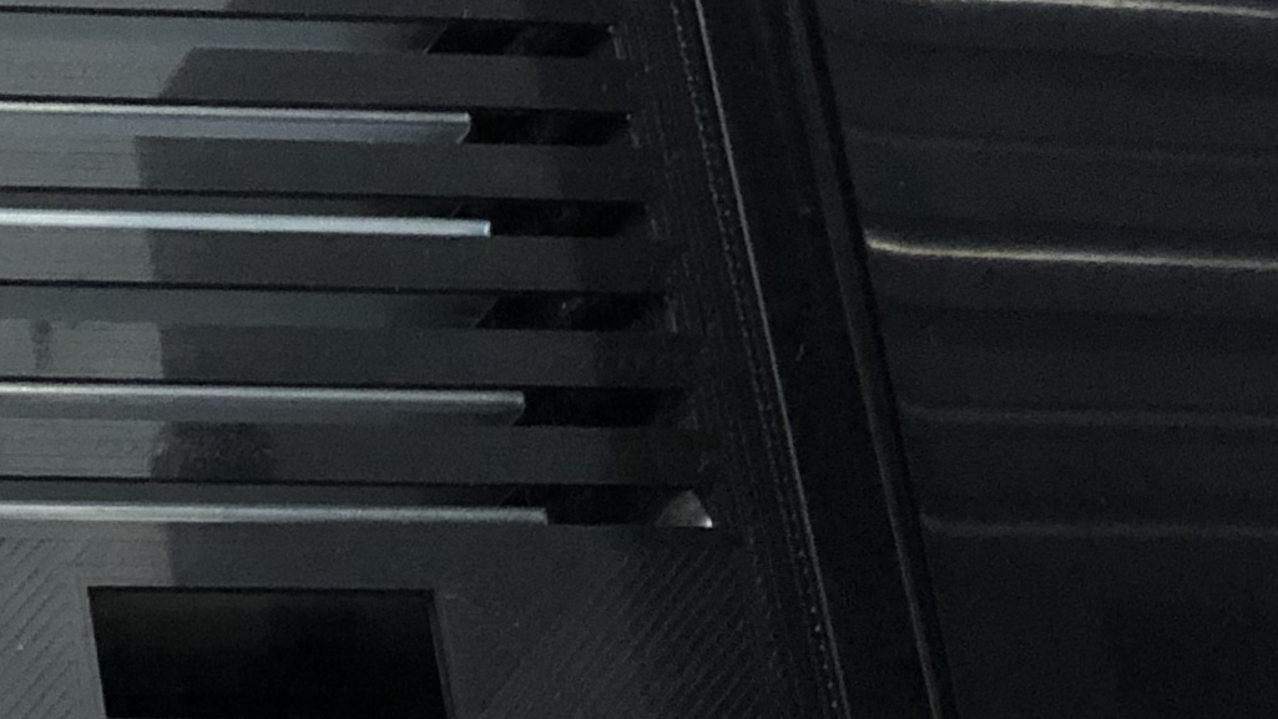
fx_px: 4067
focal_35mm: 120
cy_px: 103
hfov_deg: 16.5
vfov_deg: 10.1
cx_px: -561
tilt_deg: -62.2
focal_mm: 4
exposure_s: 1/4
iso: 100
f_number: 1.8
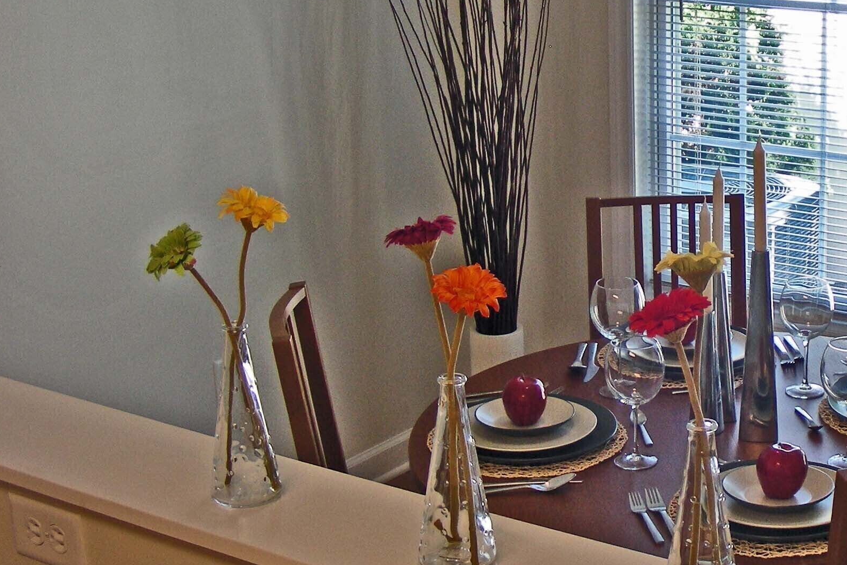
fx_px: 1647
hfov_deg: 27.9
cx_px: 744
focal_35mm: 70
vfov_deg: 19.4
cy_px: 233
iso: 88
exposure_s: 1/30
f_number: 3.5
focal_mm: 6.3
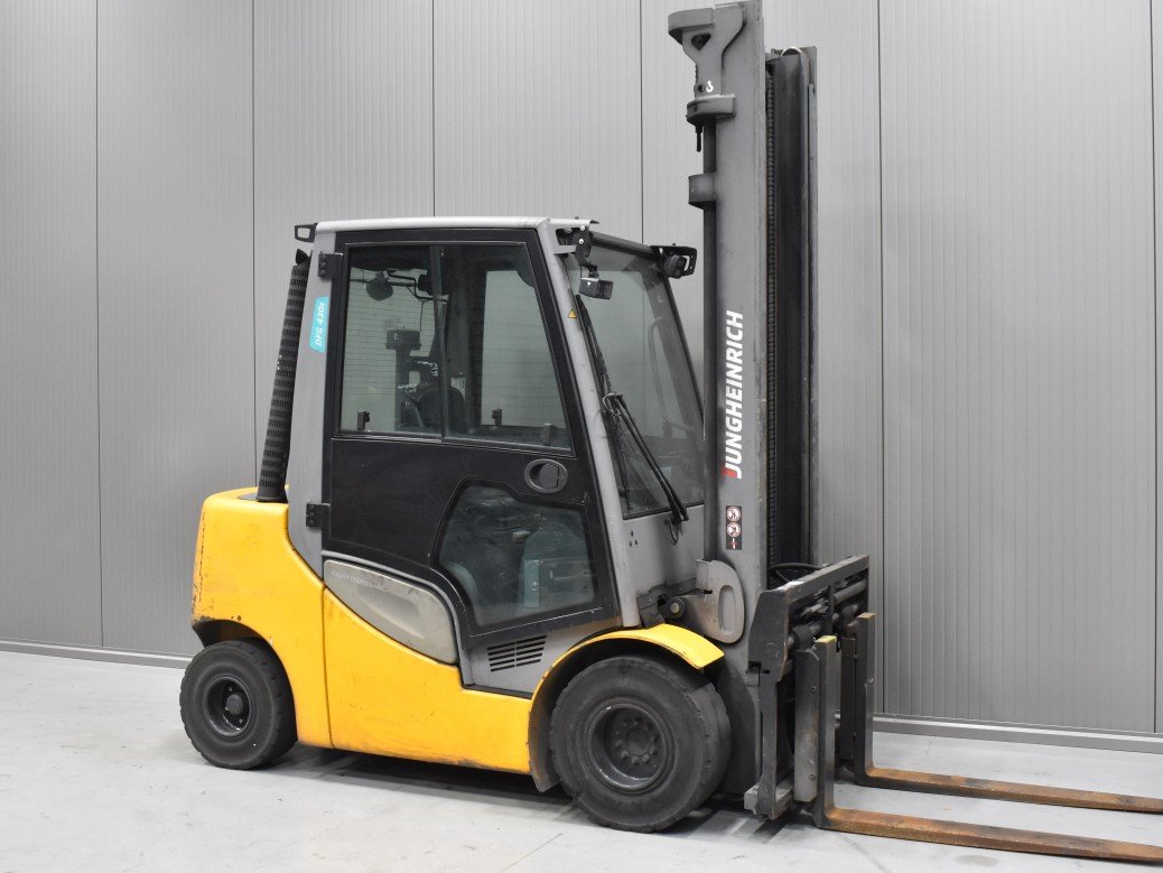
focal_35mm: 40
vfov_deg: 36.0
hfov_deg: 46.8
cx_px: 608
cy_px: 435
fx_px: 1344
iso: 1600
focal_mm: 24
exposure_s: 1/25
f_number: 5.6
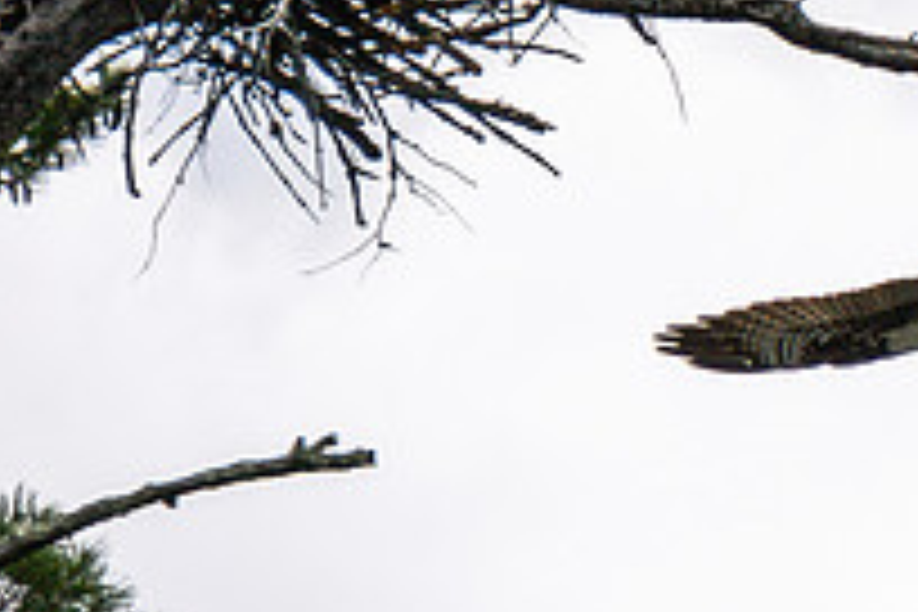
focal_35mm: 1166
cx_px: 1137
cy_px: -335
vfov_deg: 1.2
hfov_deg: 1.8
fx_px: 29731
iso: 160
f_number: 6.3
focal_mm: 210
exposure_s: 1/1000
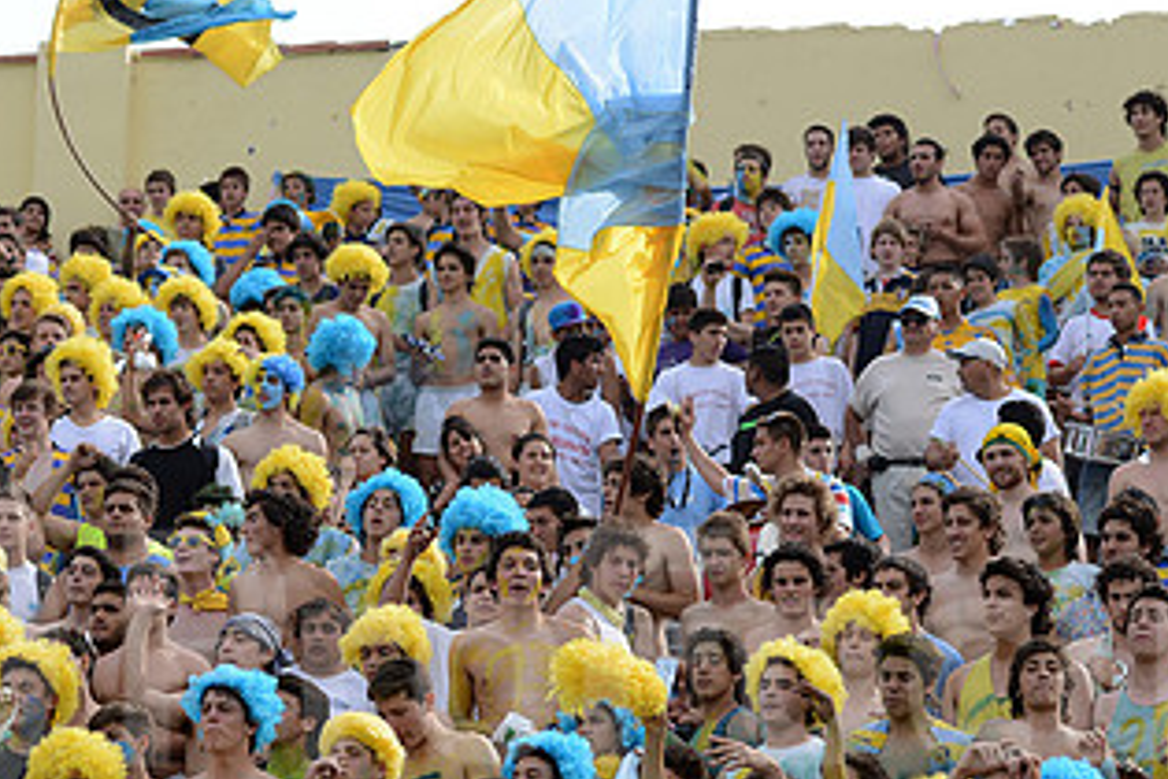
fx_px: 4185
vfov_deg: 10.6
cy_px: 640
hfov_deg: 15.9
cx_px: 423
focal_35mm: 129
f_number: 2.8
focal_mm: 70
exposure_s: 1/1600
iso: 250
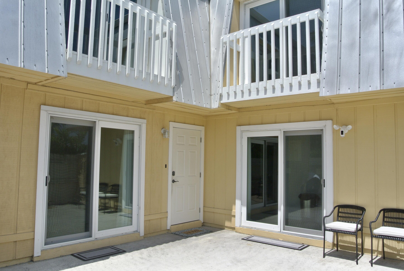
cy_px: 136
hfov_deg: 65.4
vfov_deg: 46.6
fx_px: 315
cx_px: 202
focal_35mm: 28
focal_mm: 10.7
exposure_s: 1/320
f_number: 8
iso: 100
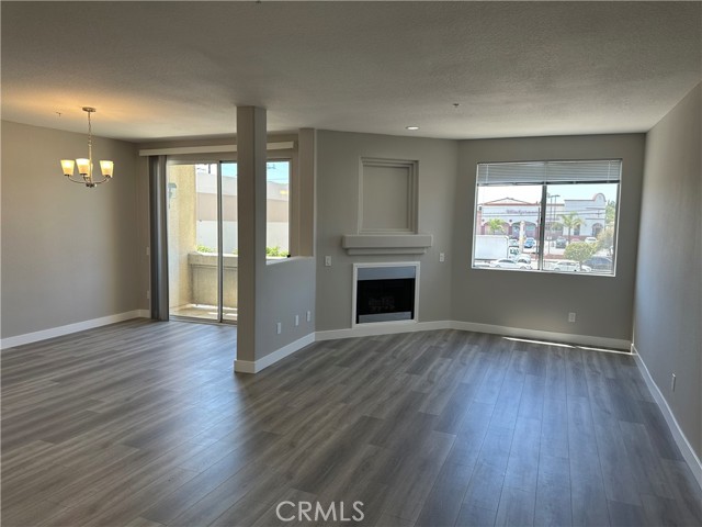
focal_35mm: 24
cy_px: 264
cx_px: 351
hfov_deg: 71.6
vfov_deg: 56.8
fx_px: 487
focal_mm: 6.86
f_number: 1.78
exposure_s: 1/301
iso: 80
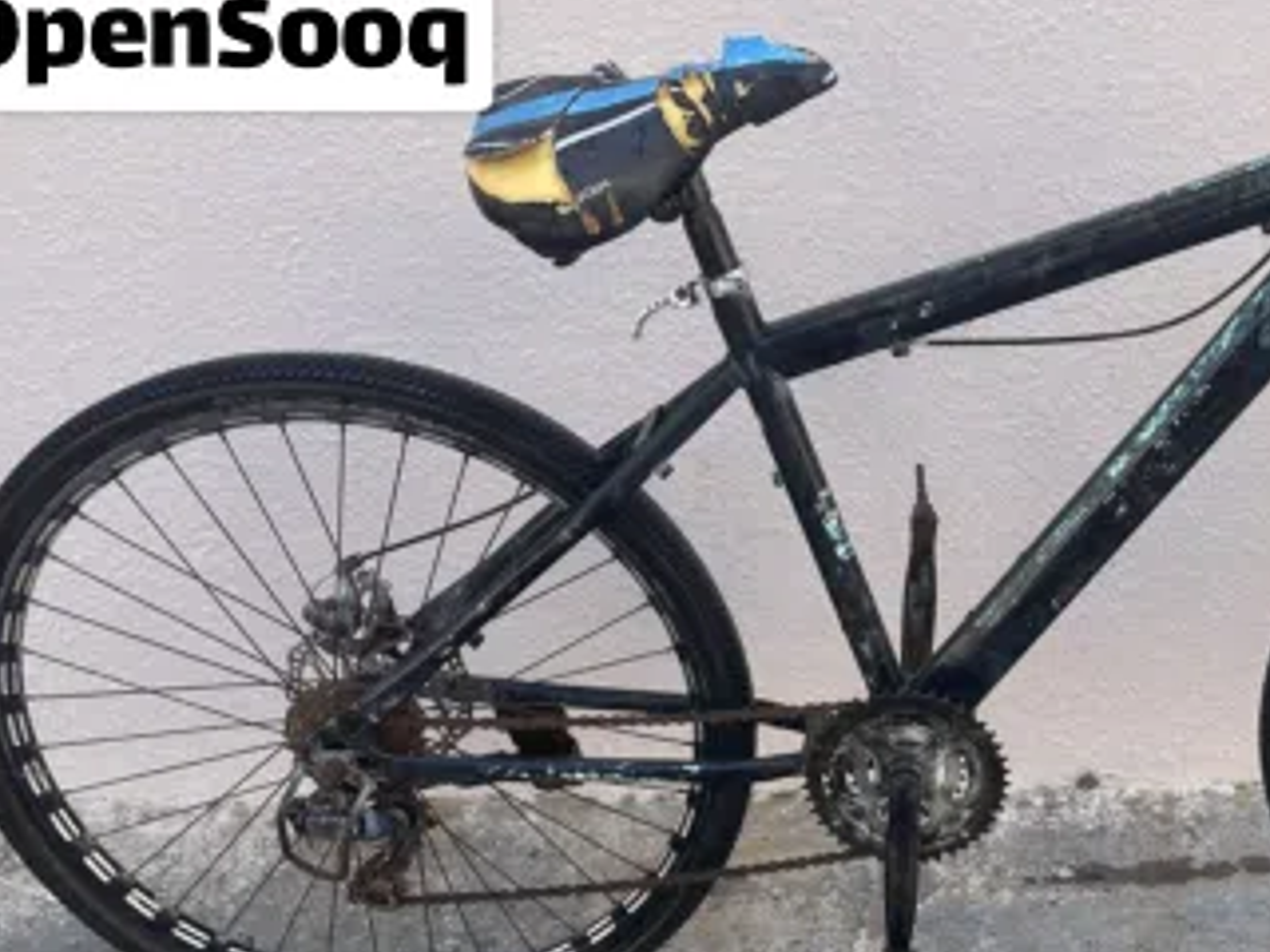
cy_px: 682
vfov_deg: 27.7
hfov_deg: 35.1
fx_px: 1908
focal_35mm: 52
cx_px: 1091
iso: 32
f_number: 1.6
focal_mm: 4.2
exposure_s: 1/711
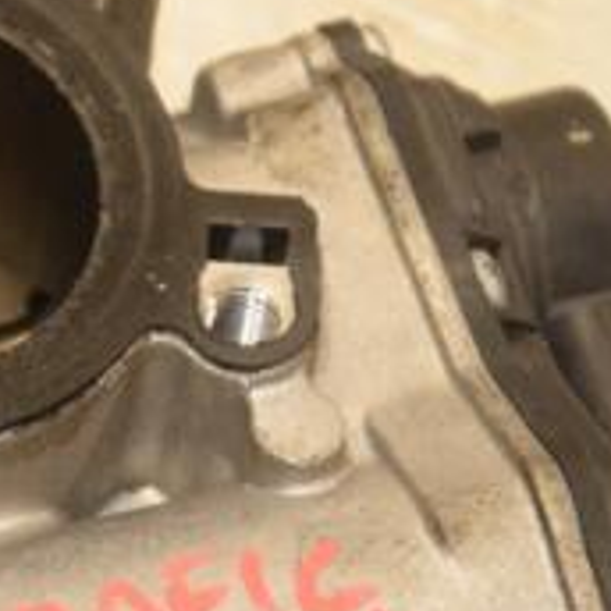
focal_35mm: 356
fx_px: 7109
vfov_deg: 4.9
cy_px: 483
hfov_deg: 4.9
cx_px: -110
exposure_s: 1/200
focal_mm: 80
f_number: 6.3
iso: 800
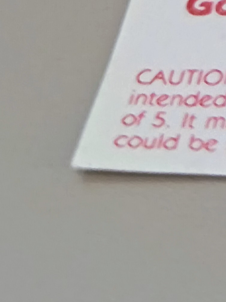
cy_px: -317
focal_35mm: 156
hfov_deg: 8.4
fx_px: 1358
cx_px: 600
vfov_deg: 11.3
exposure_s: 1/33.3
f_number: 1.75
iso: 1210
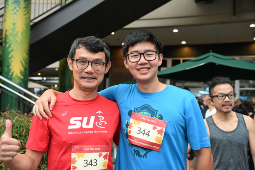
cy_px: 85
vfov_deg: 32.6
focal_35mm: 41
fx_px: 290
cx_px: 128
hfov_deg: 47.4
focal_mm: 41
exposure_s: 1/320
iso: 2000
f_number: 4
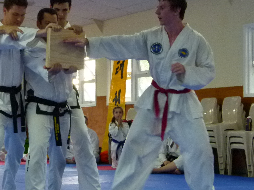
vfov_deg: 16.2
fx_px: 668
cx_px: 76
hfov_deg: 21.4
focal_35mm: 91
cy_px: 78
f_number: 3.2
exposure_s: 1/40
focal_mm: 9.2
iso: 400
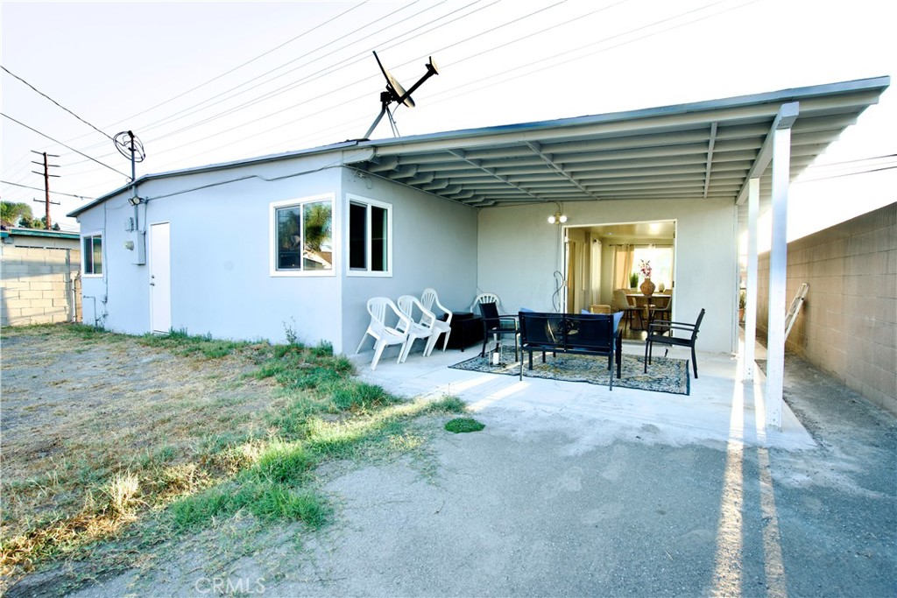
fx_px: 399
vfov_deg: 73.8
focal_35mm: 16
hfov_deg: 96.7
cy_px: 299
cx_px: 448
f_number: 7.1
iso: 100
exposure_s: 1/100
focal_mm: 16
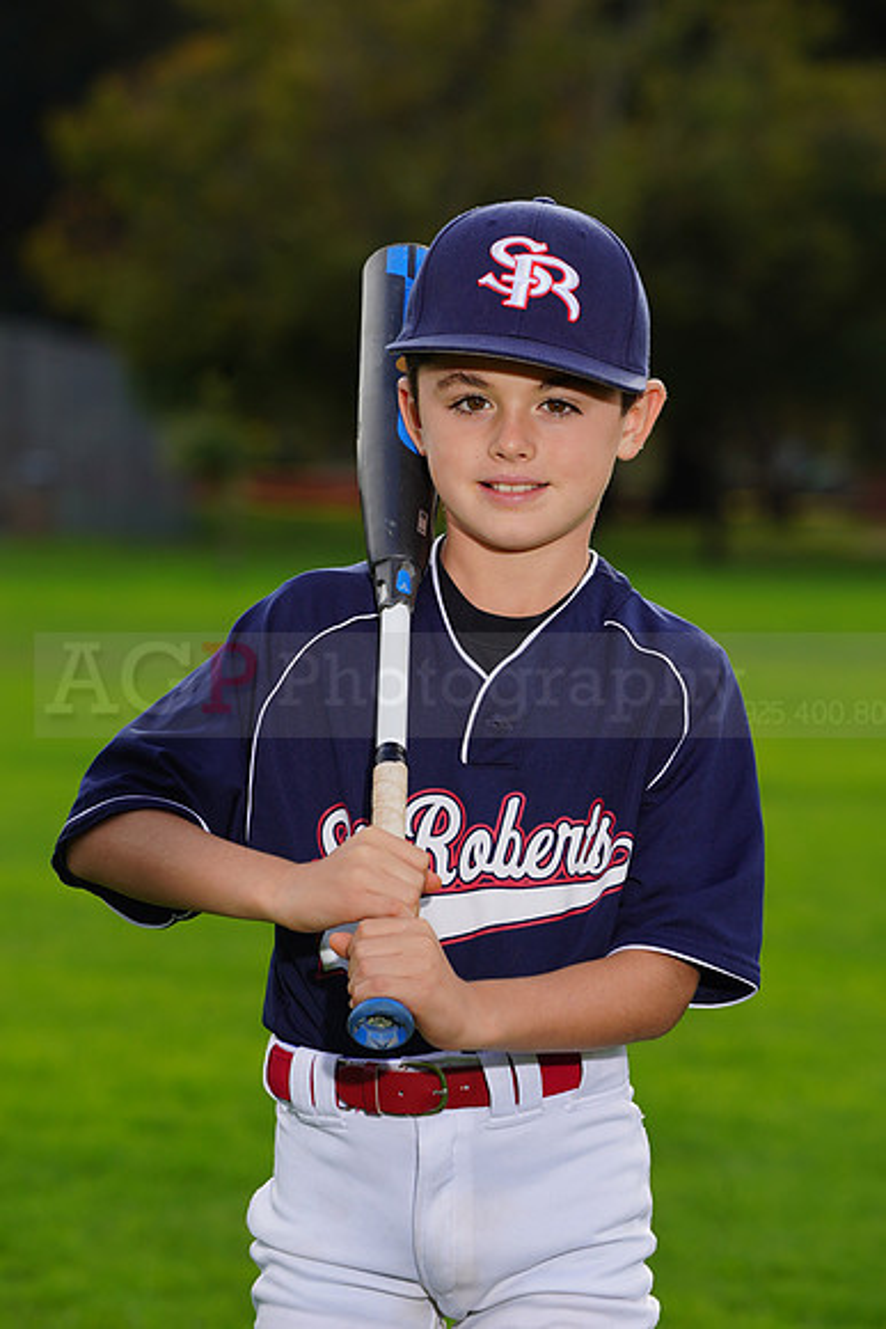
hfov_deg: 6.2
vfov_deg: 9.3
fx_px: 8153
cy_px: 664
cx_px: 443
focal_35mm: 221
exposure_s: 1/250
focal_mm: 221
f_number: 8
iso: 160
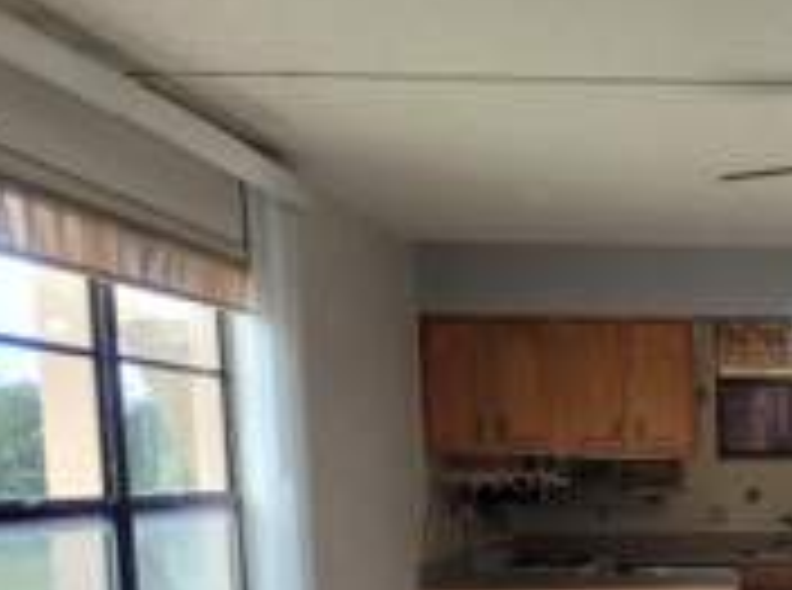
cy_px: 700
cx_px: 909
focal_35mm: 71
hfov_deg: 25.2
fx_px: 1620
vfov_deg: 19.5
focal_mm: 5.4
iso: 40
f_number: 1.8
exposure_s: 1/131
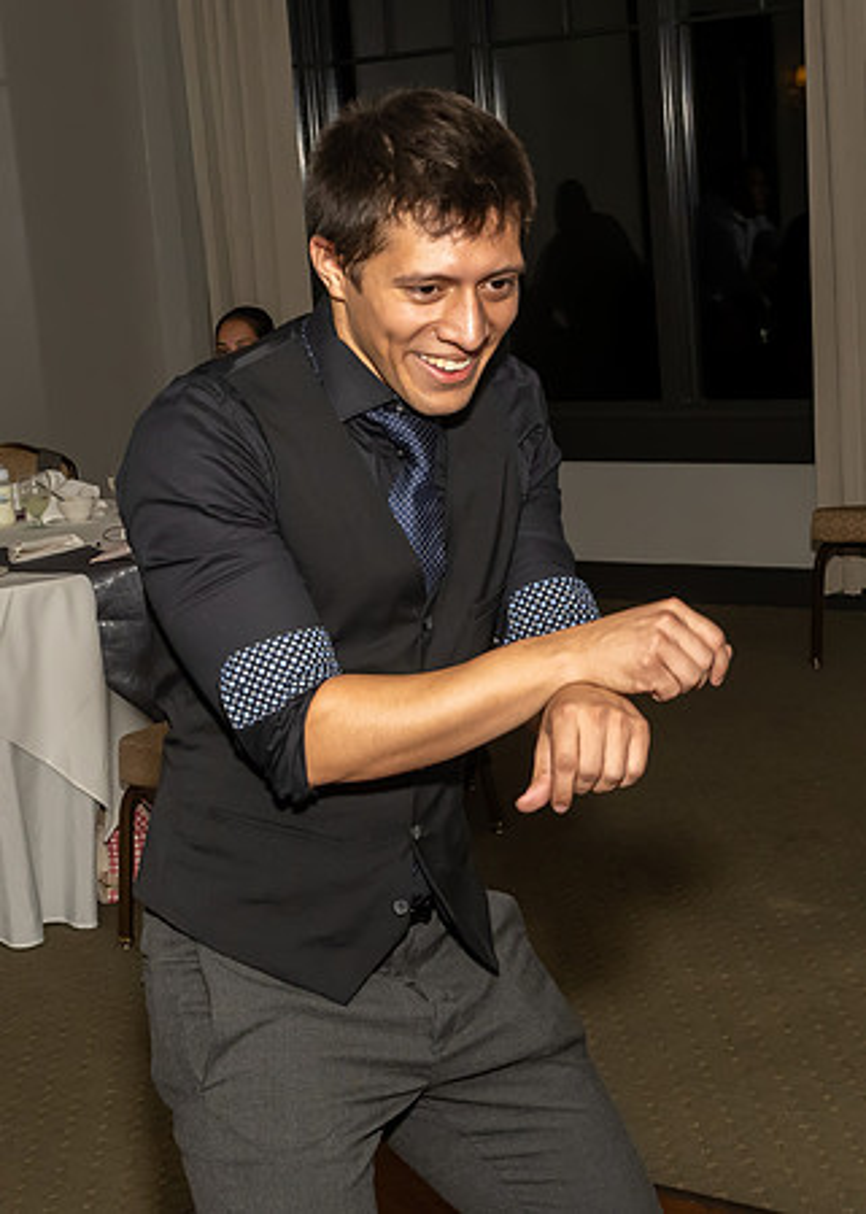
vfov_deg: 26.5
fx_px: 2574
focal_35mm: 75
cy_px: 603
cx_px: 399
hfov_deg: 19.1
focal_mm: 26
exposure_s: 1/250
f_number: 7.1
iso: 1000
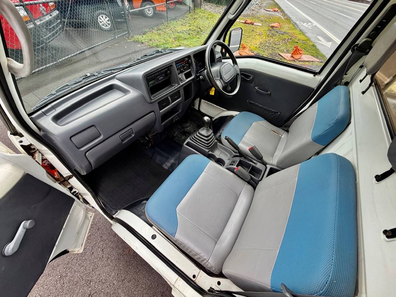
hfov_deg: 102.1
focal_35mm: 14
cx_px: 198
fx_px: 160
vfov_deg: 85.7
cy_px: 148
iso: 64
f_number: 2.2
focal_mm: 2.22
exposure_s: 1/121
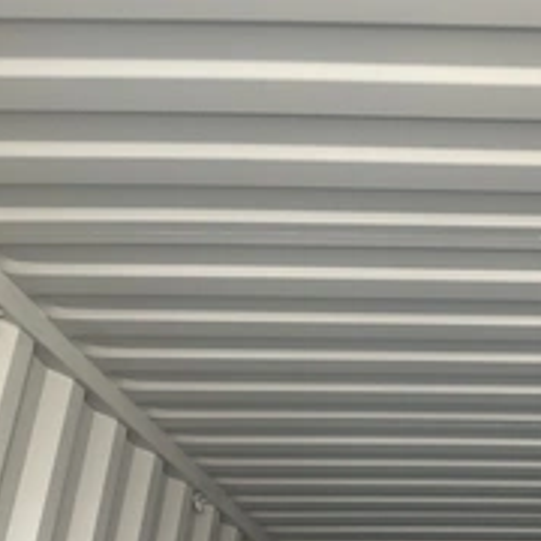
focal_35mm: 57
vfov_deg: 29.9
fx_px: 1008
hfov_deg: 27.9
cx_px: 568
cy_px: 352
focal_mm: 3
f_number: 1.8
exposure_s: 1/114
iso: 64
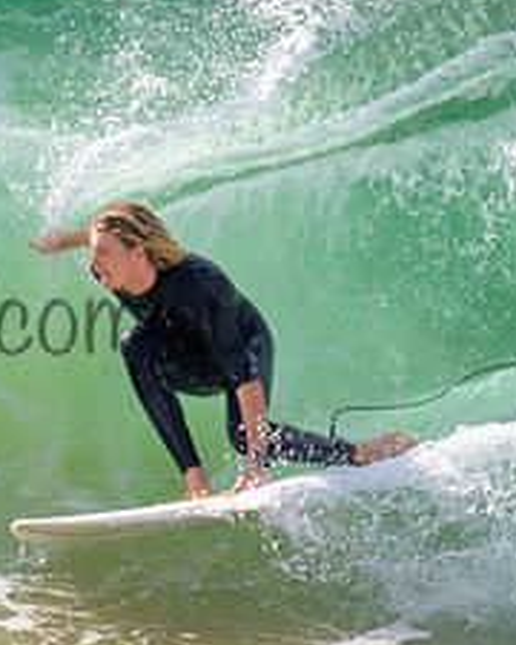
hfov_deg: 0.8
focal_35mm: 1937
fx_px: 36976
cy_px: 288
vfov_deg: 1.0
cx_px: -57
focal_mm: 800
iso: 1000
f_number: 11
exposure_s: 1/2000
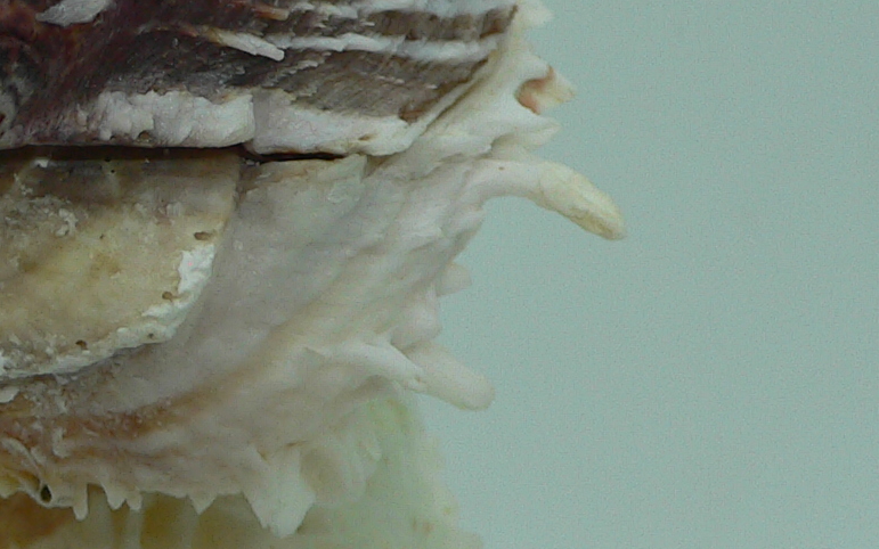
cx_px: 62
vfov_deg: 13.4
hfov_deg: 20.9
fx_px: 2324
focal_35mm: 97
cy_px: 95
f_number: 2.8
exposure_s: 1/60
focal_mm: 4.6
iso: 80
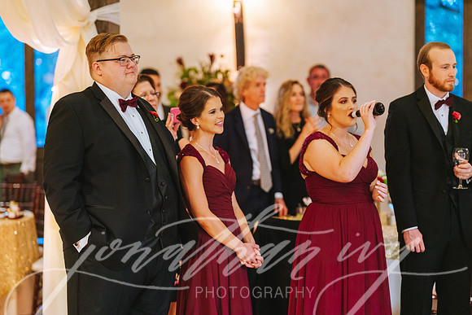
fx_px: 1115
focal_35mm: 85
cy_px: 158
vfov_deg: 16.1
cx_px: 236
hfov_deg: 23.9
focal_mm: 85
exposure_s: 1/80
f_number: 2
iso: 2500
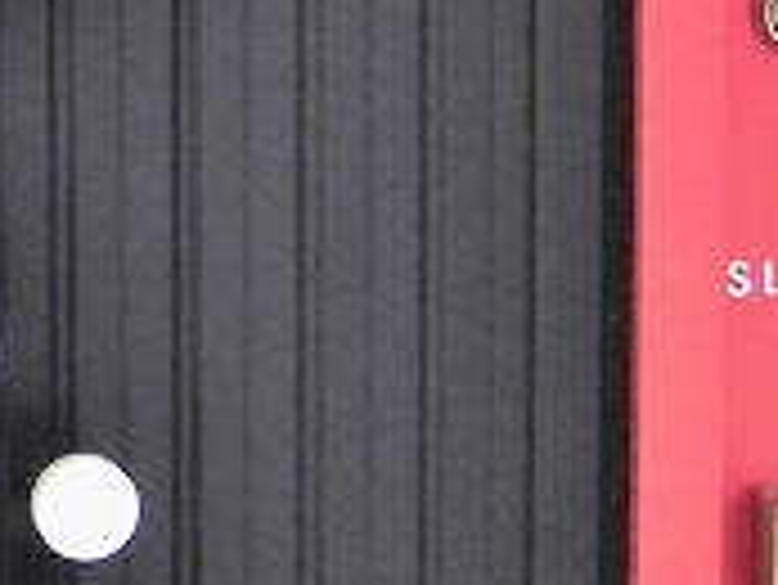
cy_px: -209
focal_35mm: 120
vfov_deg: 12.0
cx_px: -513
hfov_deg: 14.8
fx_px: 2699
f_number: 2.8
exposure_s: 1/400
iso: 100
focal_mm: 4.7
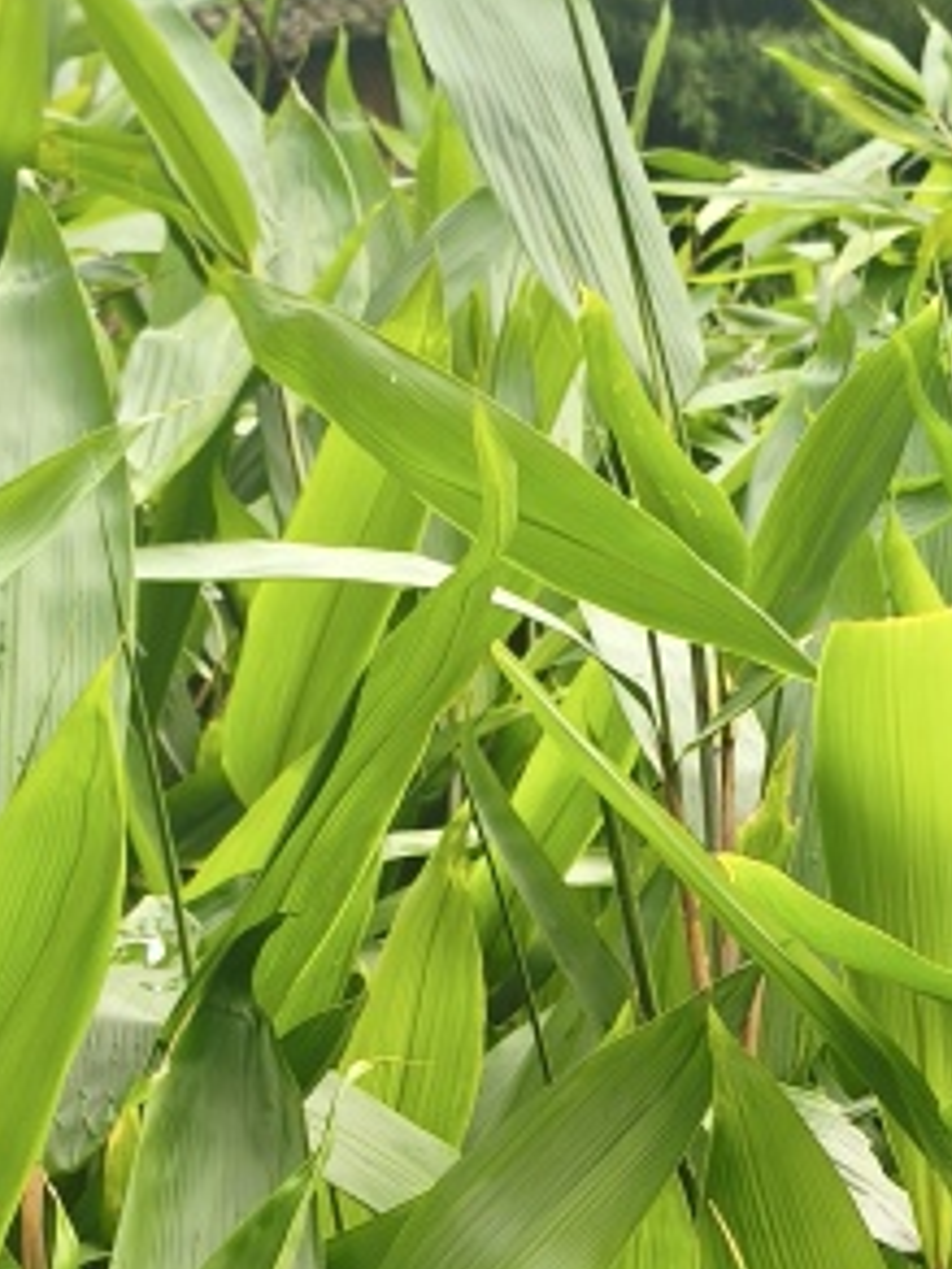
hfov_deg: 15.5
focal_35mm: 95
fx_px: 3484
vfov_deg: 19.6
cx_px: 613
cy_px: 1445
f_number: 1.5
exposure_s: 1/99.9
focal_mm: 4.94
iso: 50
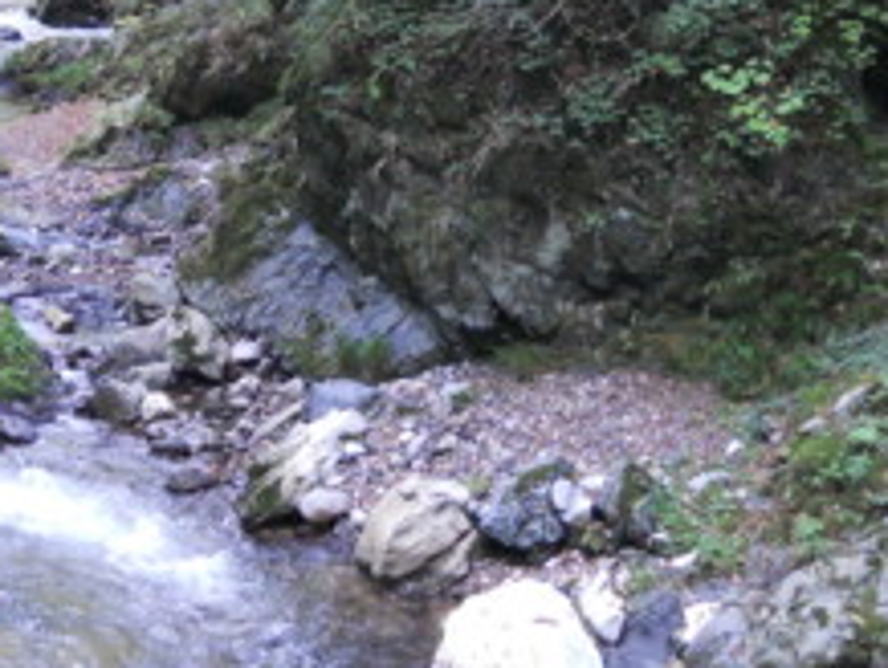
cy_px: 31
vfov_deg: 15.5
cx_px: 183
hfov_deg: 20.6
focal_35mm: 94
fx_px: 2414
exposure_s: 1/30
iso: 250
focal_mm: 6.72
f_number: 3.1
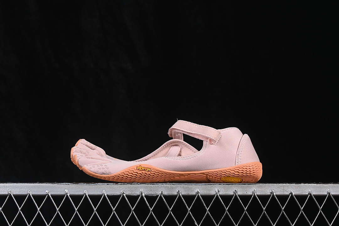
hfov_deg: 27.0
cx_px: 170
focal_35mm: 75
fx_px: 706
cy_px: 113
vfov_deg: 18.2
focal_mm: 50
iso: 160
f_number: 8
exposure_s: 1/80
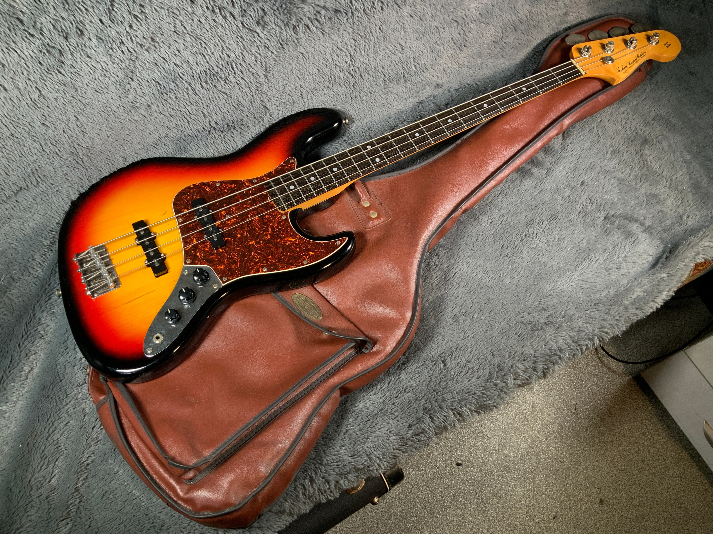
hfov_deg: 61.7
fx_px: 597
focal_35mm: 29
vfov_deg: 48.2
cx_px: 356
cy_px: 267
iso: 50
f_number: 1.8
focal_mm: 3
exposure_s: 1/104
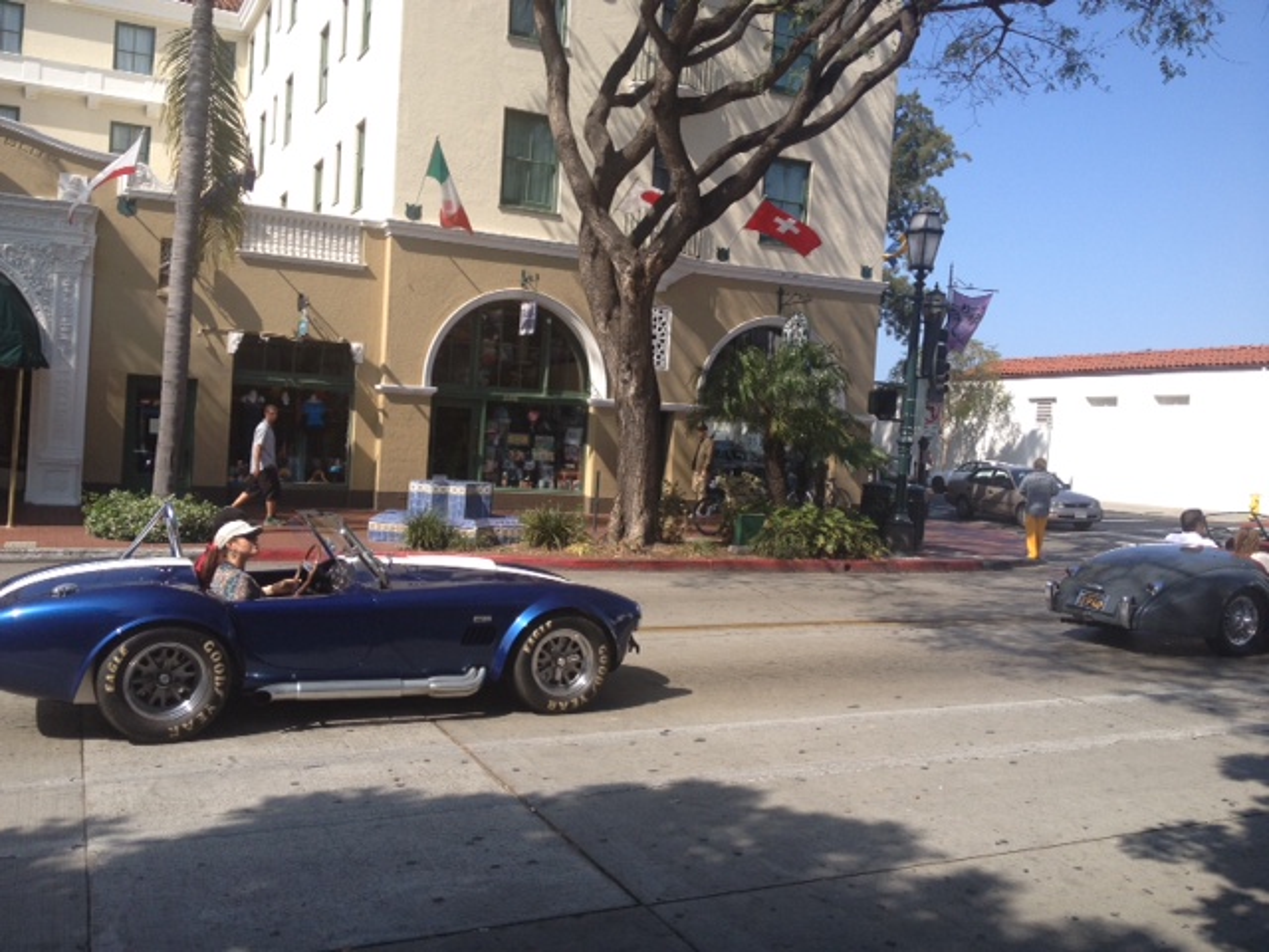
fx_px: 1283
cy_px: 476
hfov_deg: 52.6
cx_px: 634
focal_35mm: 35
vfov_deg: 40.7
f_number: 2.4
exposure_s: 1/1104
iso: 50
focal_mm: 4.28
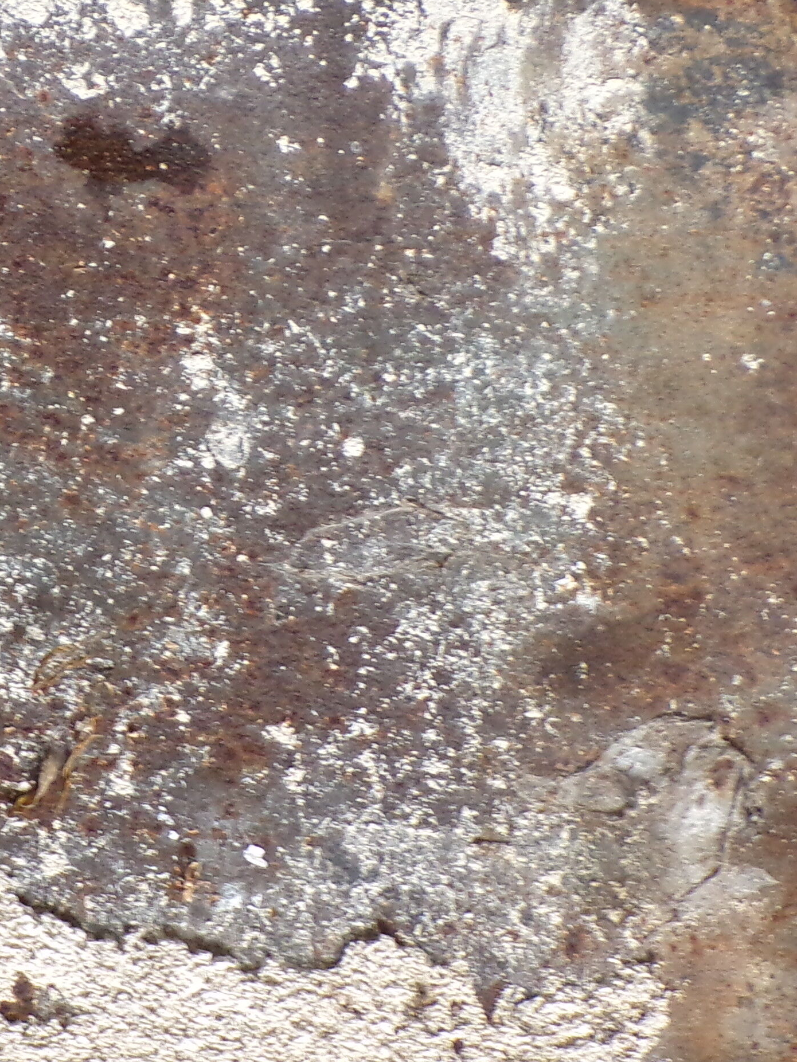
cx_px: -75
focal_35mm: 92
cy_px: 528
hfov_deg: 15.6
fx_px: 2824
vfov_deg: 21.3
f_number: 3.3
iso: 200
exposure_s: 1/27
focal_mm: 6.6
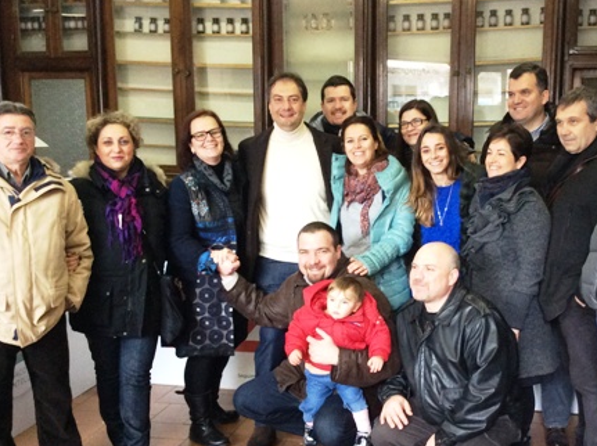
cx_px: 368
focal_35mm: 49
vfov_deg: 29.6
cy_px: 259
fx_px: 844
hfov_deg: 38.7
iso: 200
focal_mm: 3.3
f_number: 2.4
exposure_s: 1/24
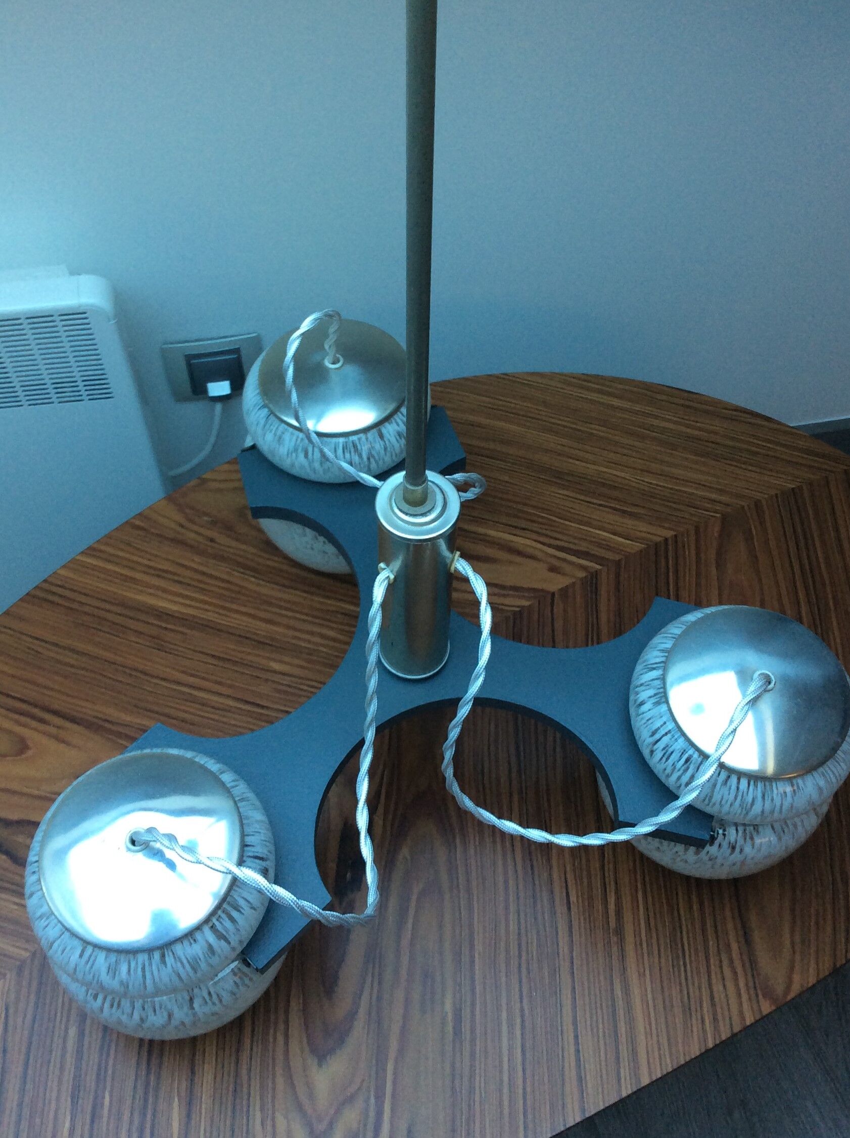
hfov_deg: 44.1
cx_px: 425
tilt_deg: -55.4
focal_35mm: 32
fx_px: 1050
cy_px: 569
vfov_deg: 56.9
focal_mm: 3.3
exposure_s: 1/25
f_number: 2.4
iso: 50
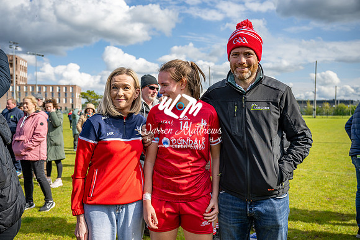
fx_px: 335
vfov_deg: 39.4
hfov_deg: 56.5
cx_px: 180
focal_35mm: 34
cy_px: 120
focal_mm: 33.5
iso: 100
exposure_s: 1/800
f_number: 4
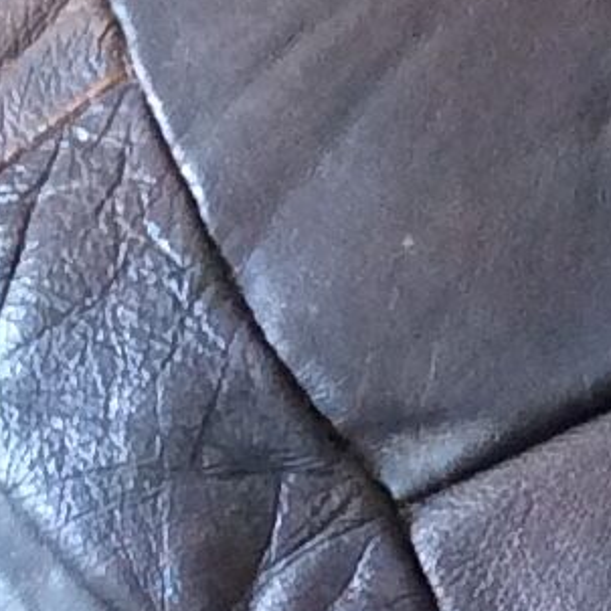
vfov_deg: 7.2
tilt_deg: -57.3
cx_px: 1109
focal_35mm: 242
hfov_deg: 7.0
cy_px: 423
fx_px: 4833
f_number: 2.4
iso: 125
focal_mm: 3.3
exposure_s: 1/25
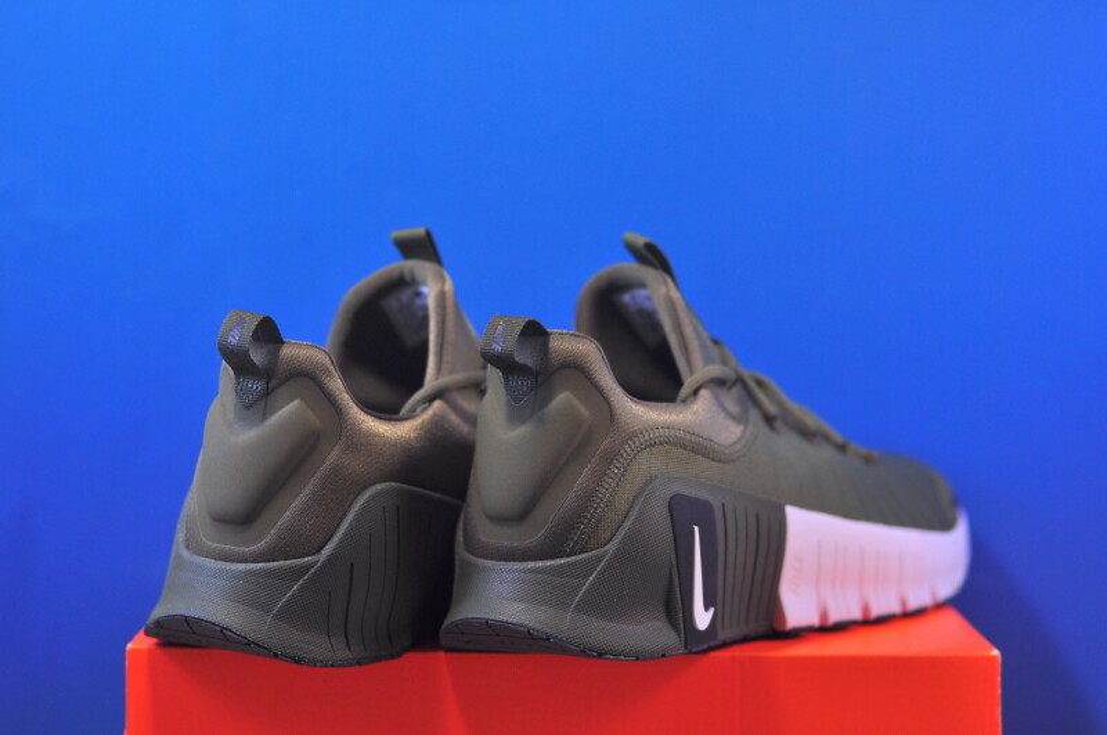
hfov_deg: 27.0
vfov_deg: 18.1
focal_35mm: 75
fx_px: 2303
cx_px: 554
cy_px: 368
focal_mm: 50
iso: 250
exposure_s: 1/320
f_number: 2.5
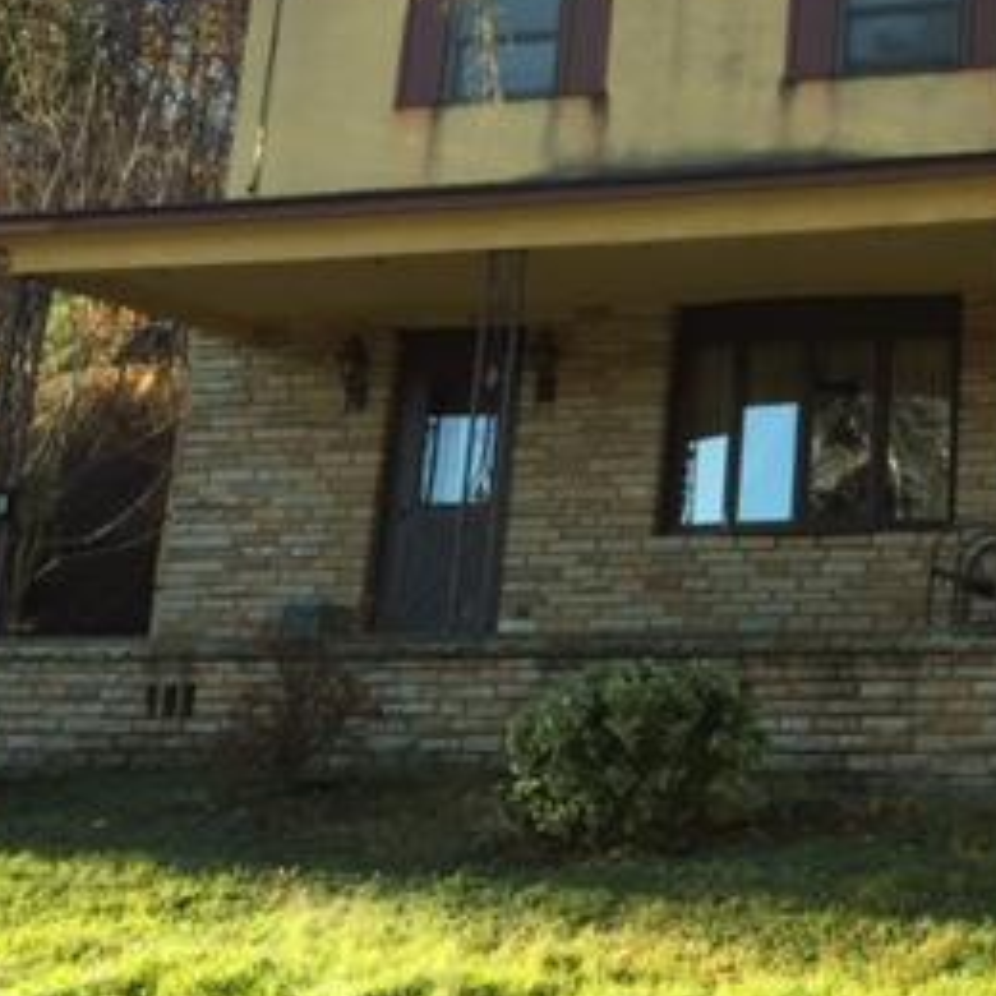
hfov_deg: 25.2
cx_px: 1111
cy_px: 249
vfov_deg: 26.9
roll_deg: -2.3
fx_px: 2051
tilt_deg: +15.1
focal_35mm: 63
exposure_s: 1/353
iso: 32
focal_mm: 4.15
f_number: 2.2
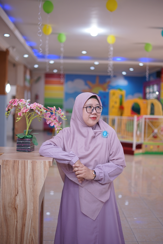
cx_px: 82
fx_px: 340
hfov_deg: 27.0
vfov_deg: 39.6
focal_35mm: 50
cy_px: 122
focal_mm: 50
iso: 320
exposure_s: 1/100
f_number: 1.8
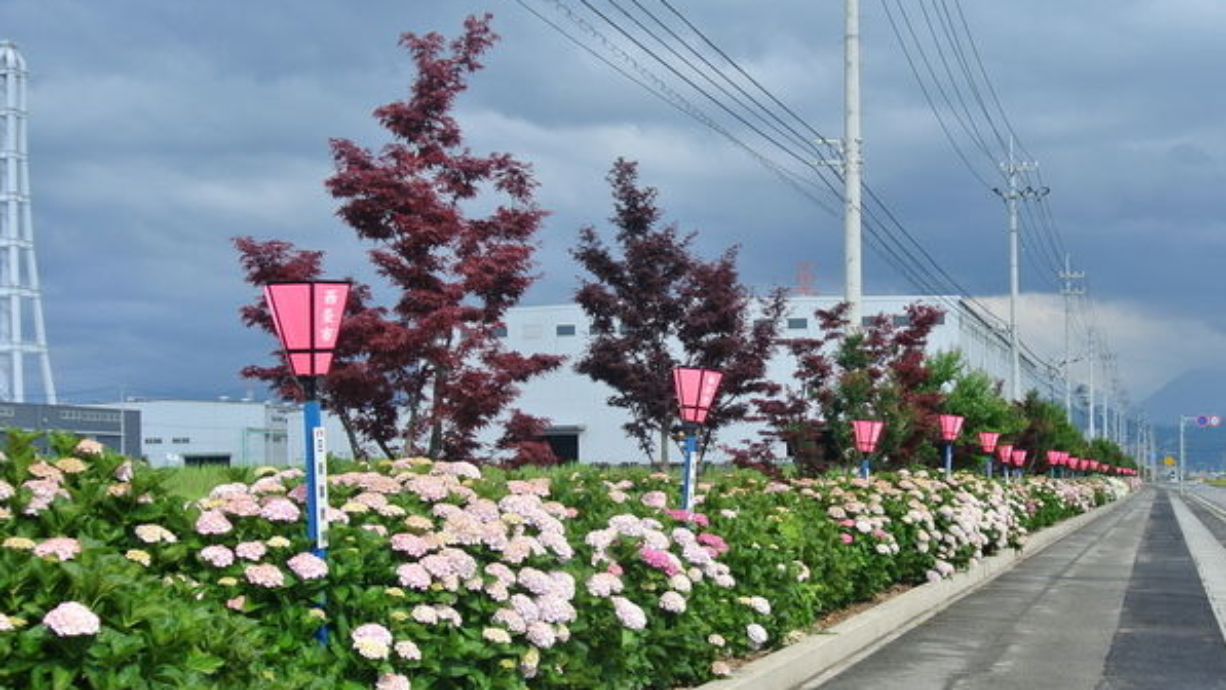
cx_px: 788
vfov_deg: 22.5
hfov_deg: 38.8
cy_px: 483
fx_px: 1723
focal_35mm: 53
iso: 100
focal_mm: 14
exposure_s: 1/500
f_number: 4.5
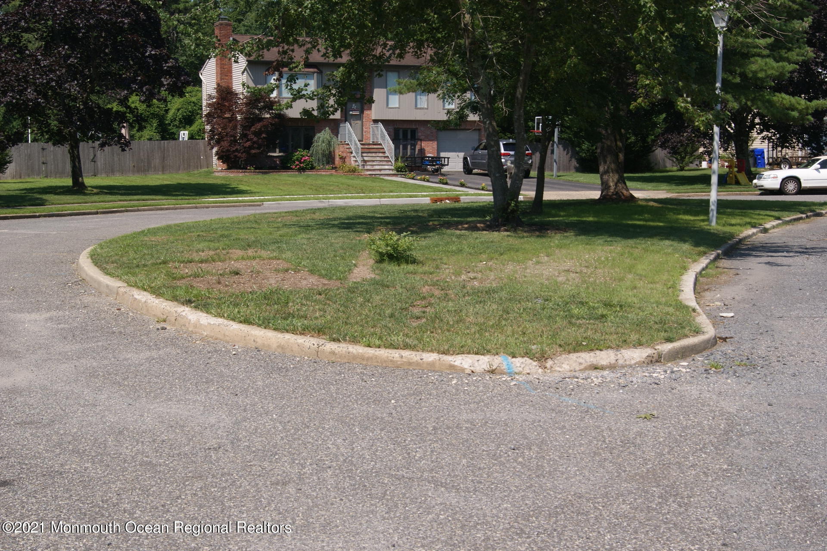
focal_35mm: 52
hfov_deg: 37.9
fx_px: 1206
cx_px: 414
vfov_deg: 25.8
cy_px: 276
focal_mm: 35
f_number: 13
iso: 100
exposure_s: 1/125
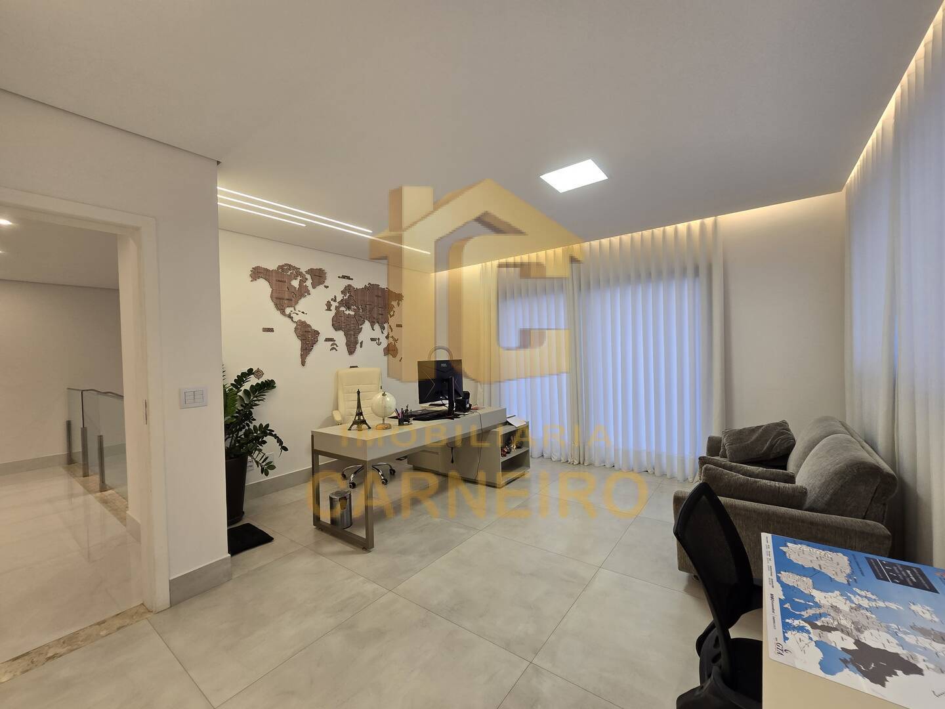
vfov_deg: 89.9
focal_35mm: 13
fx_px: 355
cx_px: 472
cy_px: 354
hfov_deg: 106.2
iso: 64
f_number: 2.2
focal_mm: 2.2
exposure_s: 1/60
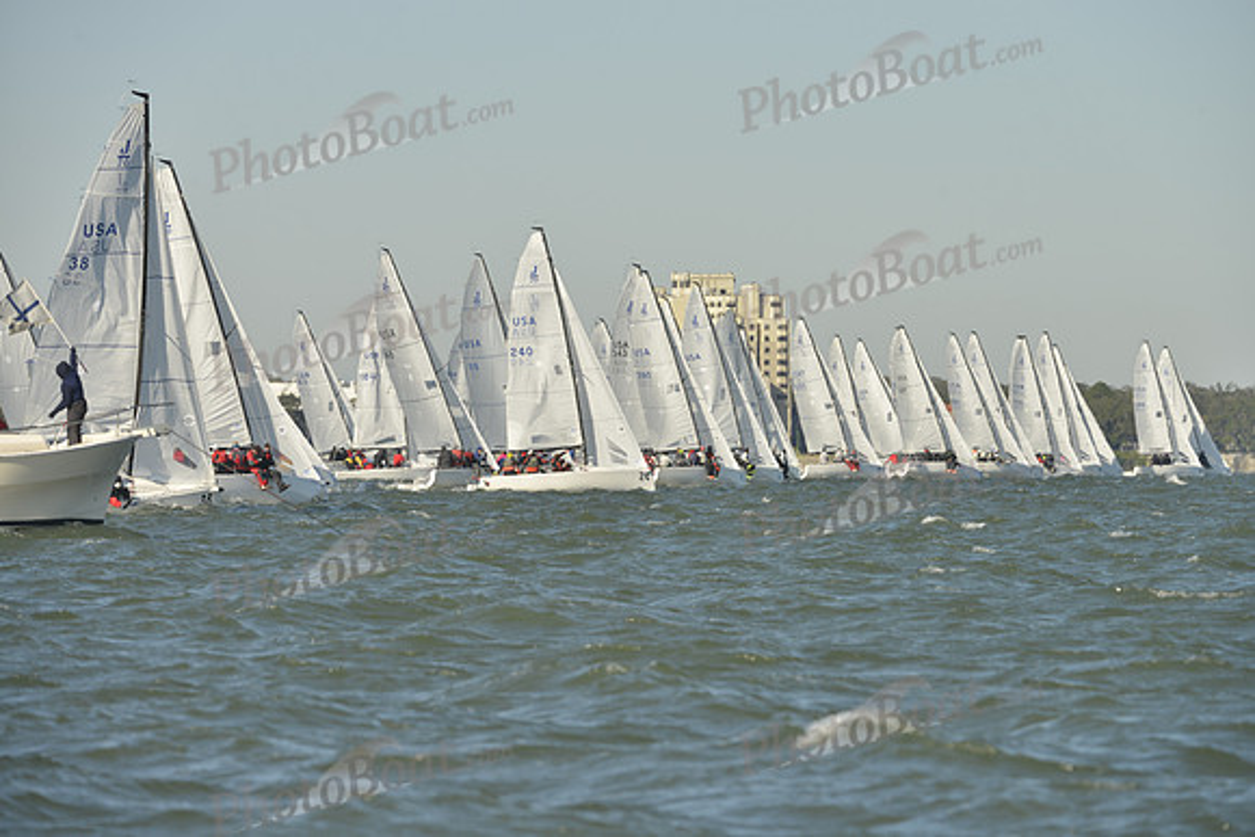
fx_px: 9414
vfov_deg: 5.1
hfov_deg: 7.6
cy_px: 418
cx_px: 628
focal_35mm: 270
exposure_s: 1/640
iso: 200
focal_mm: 270
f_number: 8
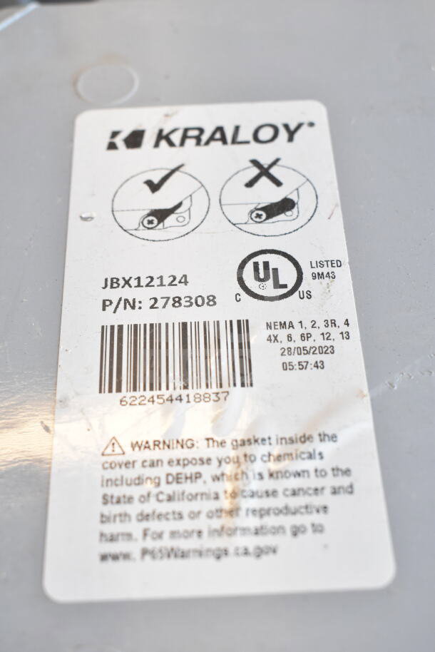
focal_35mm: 51
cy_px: 326
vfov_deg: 38.9
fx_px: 924
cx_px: 218
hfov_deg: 26.5
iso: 1600
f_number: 6.3
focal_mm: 34
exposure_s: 1/160
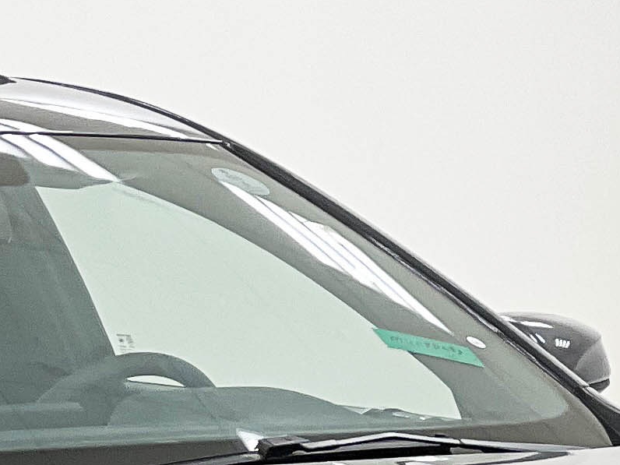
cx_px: -76
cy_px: 699
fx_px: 6985
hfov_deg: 5.1
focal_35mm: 390
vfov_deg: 3.8
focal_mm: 9
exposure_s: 1/120
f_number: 2.8
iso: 50
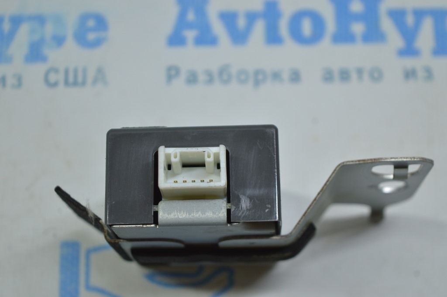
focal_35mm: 82
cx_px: 224
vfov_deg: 16.5
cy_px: 148
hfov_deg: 24.6
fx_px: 1024
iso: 400
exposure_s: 1/60
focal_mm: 55
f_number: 5.6
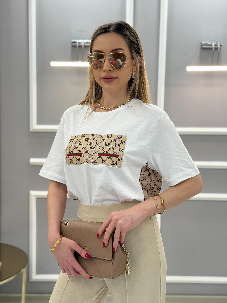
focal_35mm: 48
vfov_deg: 39.7
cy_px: 152
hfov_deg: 30.3
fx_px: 420
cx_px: 114
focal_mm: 6.76
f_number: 1.78
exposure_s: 1/100
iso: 80
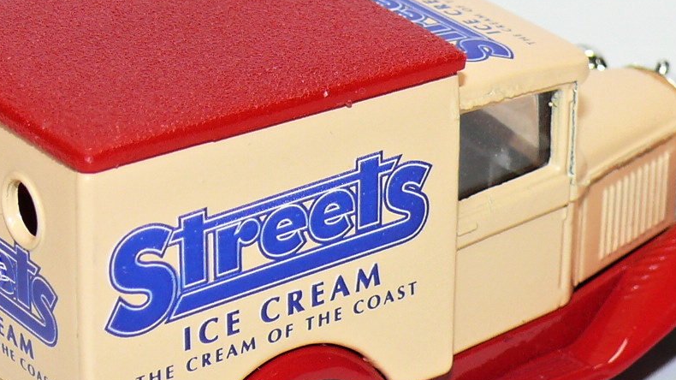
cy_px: 214
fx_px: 3441
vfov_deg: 6.3
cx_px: 386
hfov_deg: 11.2
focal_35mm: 192
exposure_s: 1/30
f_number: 4
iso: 100
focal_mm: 12.3
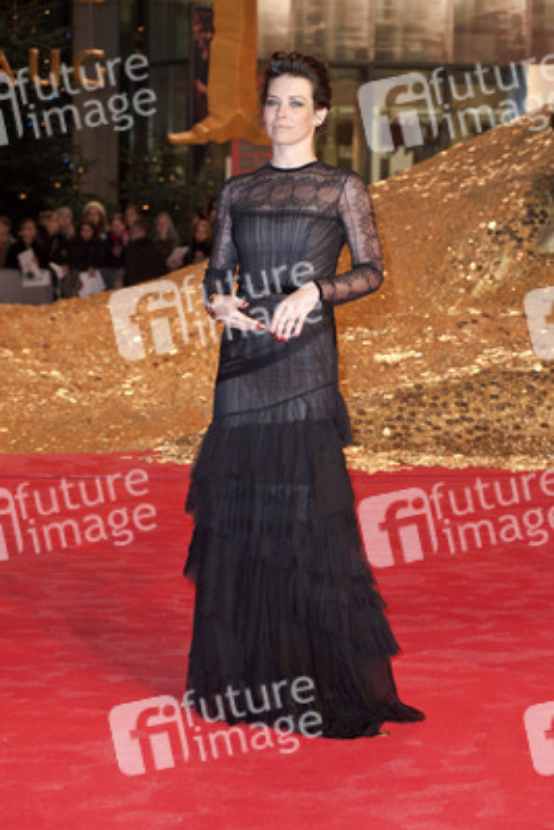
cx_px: 277
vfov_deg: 25.4
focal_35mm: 80
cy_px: 415
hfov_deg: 17.1
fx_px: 1845
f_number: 5.6
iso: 1000
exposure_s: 1/160
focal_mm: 80
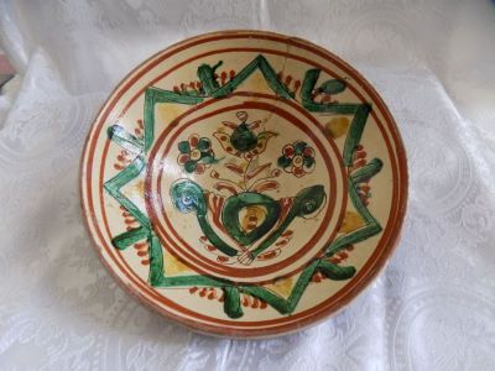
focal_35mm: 23
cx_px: 248
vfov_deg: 58.9
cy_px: 186
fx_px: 329
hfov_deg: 73.9
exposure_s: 1/30
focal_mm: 4
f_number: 3.1
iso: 80
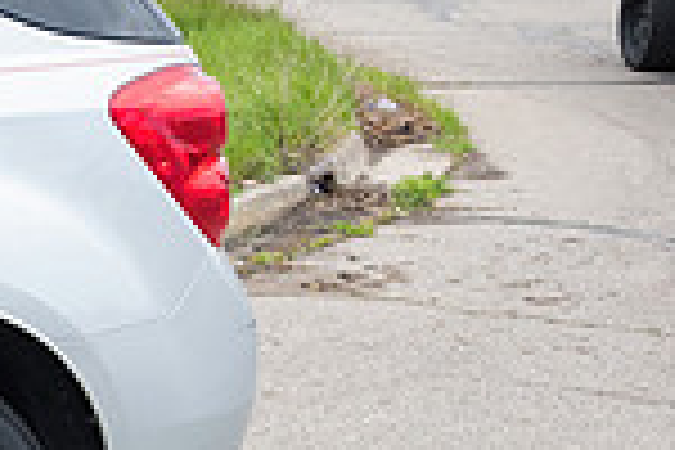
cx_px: -590
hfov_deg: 14.7
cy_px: 290
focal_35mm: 120
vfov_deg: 11.4
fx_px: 2250
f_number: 7.1
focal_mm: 31
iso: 1250
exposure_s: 1/800
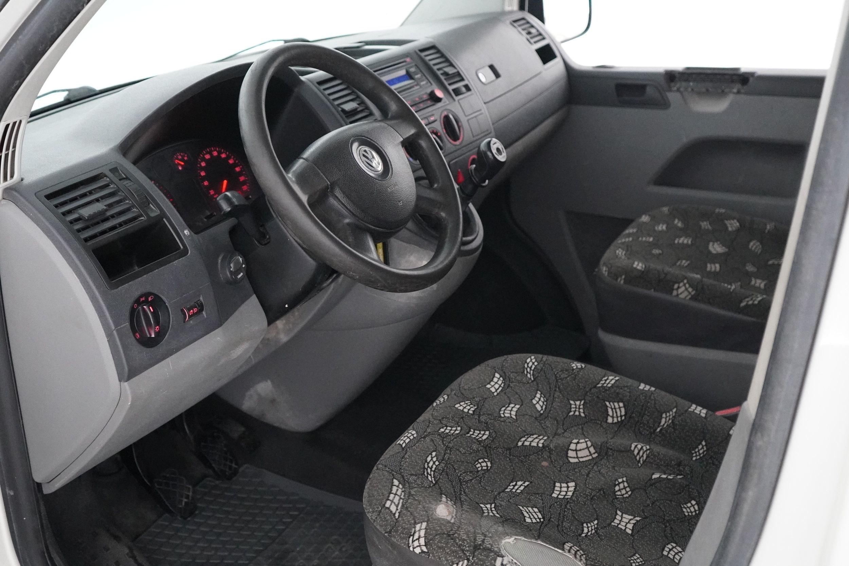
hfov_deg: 46.4
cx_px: 424
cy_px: 283
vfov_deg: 31.9
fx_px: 990
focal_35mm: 42
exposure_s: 1/80
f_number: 3.5
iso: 6400
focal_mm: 28
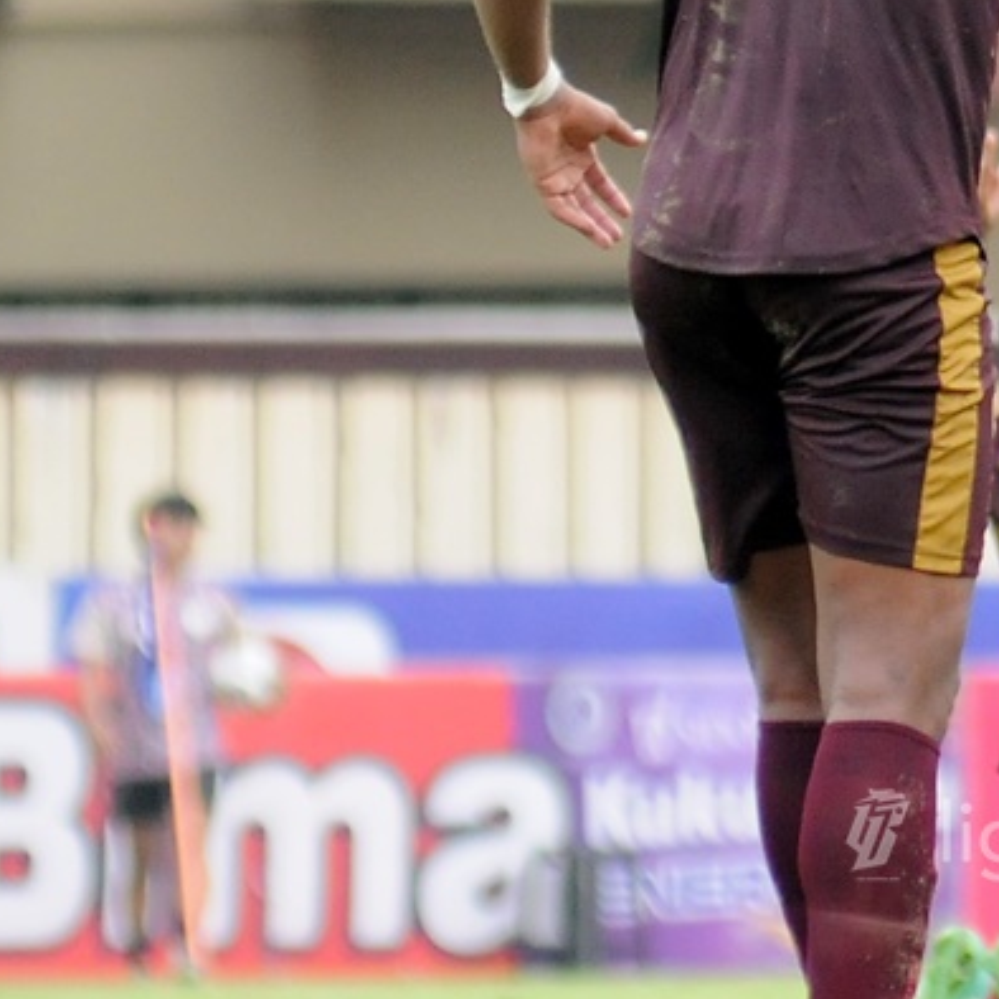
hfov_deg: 2.1
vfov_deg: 2.1
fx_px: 27067
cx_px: 1306
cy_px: 224
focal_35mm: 829
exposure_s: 1/500
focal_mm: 200
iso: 800
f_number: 3.2
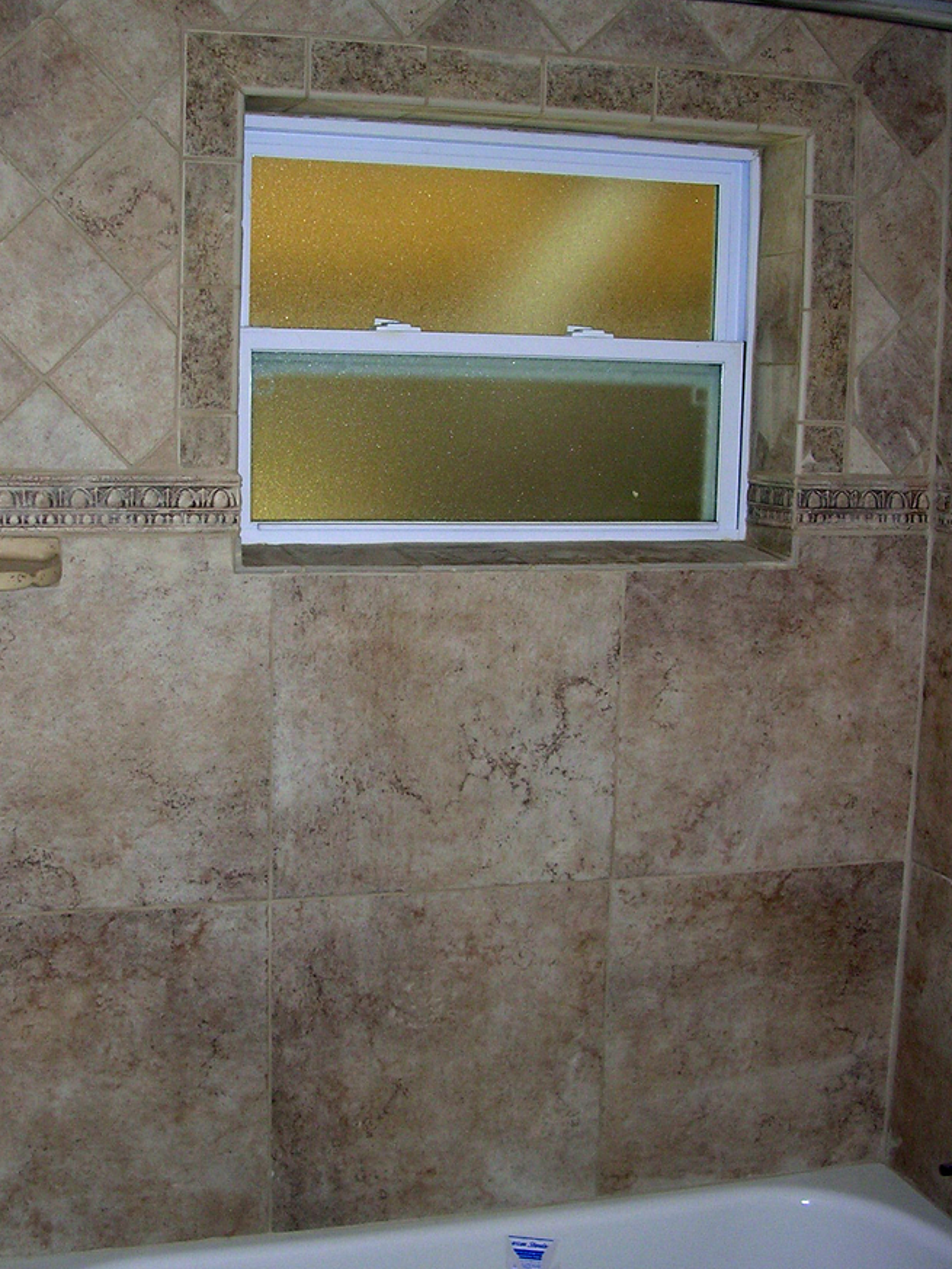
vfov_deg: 40.4
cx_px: 436
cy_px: 657
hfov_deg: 30.9
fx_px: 1723
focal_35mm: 47
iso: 100
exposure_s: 1/60.1
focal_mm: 5.8
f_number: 2.8
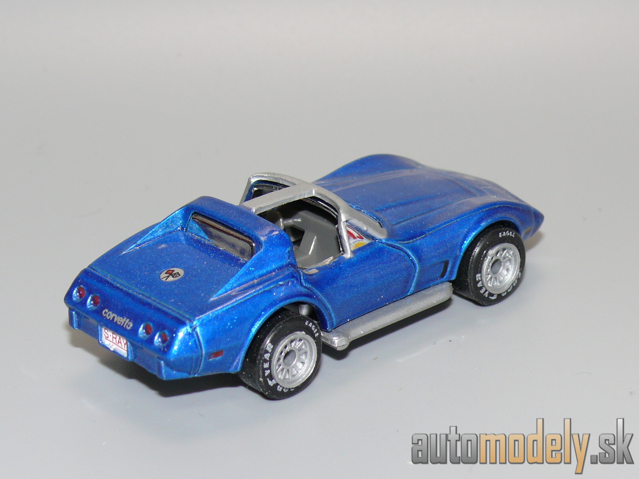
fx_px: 2067
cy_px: 240
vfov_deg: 13.2
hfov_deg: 17.6
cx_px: 320
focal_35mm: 112
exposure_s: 1/30
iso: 100
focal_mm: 14.2
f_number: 4
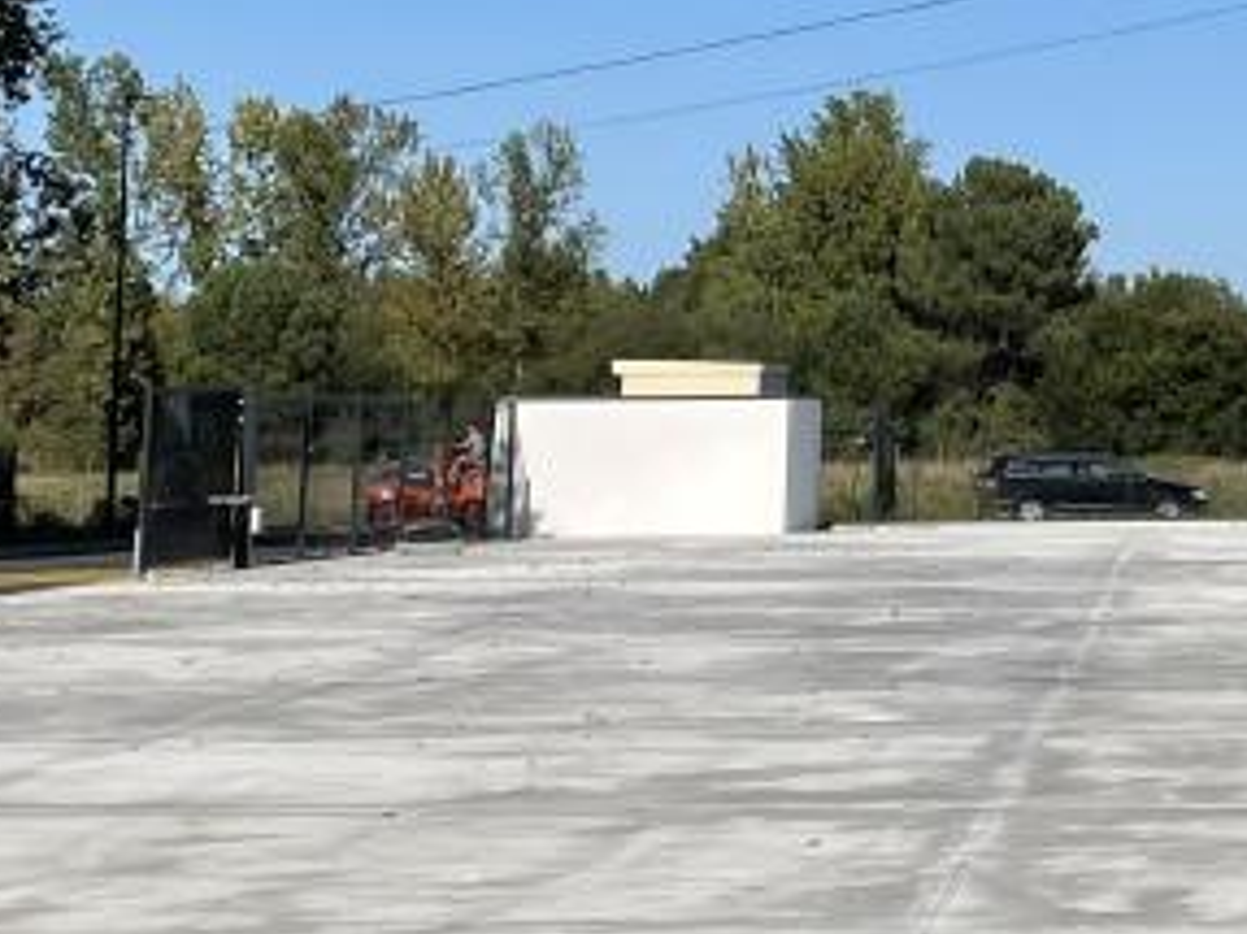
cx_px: 1564
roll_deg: +0.6
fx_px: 4177
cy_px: -209
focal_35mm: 116
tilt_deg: +10.2
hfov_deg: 16.2
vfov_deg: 12.4
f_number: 1.6
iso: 32
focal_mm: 4.2
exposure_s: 1/5814
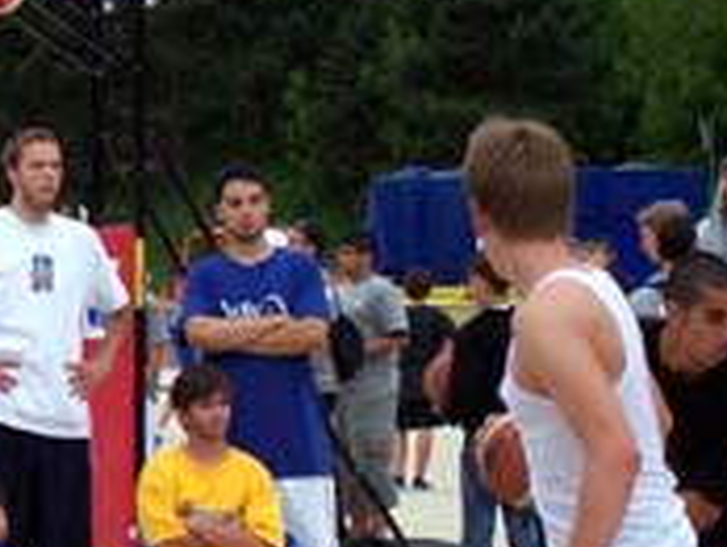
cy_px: 376
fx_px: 4459
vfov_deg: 7.0
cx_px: -175
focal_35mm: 212
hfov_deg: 9.2
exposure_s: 1/256
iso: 147
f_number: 4
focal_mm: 13.5
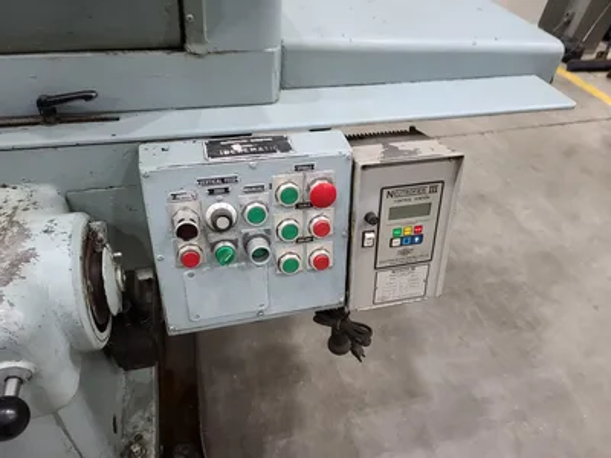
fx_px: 441
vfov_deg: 54.9
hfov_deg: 69.4
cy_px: 229
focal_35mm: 25
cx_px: 306
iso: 250
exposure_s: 1/40
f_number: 1.8
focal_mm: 7
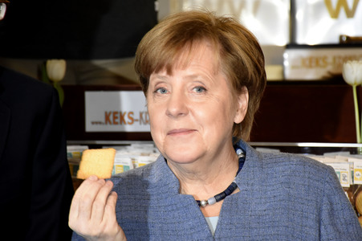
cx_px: 181
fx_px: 2110
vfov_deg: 6.5
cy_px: 120
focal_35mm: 210
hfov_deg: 9.8
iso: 1600
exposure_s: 1/60
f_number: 6.3
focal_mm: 140
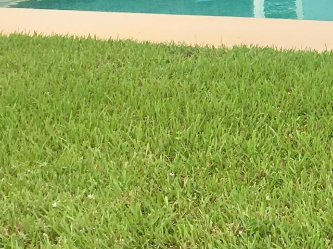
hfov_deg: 13.4
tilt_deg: -3.7
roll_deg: +2.2
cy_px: -68
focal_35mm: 136
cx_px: 539
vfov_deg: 10.7
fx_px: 1308
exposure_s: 1/1148
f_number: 2.2
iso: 25
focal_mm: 4.15
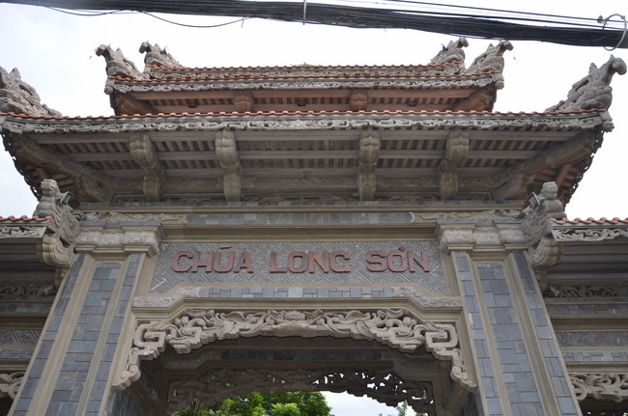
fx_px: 470
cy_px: 208
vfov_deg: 47.8
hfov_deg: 67.5
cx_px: 314
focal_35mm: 27
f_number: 5
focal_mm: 18
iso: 250
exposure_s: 1/250
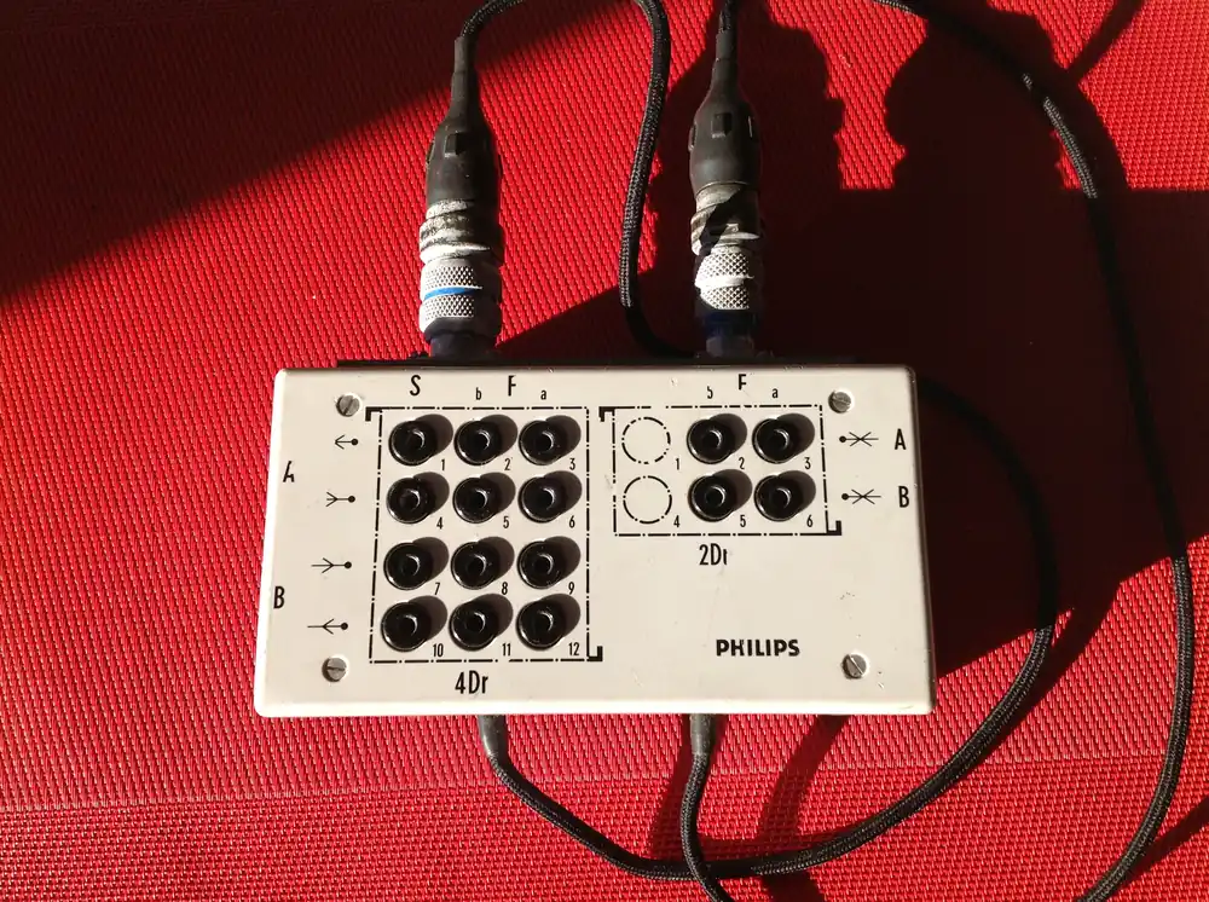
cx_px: 604
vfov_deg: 40.6
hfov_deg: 52.7
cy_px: 451
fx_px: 1220
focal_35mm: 35
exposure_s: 1/703
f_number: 2.4
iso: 50
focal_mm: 4.28
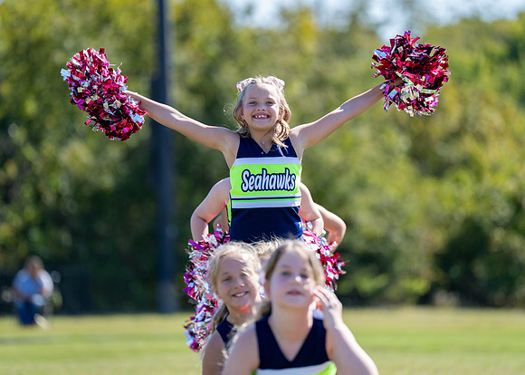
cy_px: 172
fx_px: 3537
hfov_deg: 8.5
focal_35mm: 237
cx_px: 257
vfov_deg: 6.1
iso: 200
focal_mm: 200
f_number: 2.8
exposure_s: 1/2000
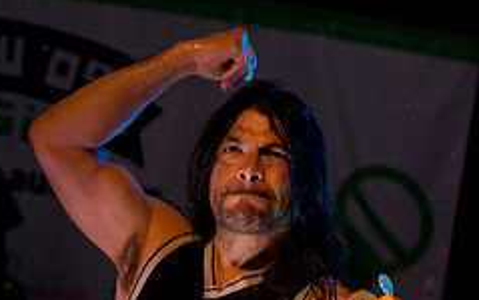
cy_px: 281
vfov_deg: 5.1
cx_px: -58
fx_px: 3385
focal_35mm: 259
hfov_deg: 8.0
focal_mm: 70
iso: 640
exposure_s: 1/200
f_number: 2.8
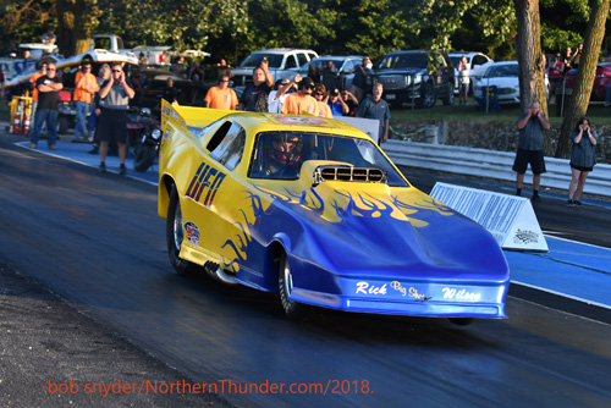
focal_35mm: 105
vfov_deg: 13.1
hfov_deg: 19.4
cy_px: 204
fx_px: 1783
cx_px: 306
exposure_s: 1/1250
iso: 400
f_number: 5.6
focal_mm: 70
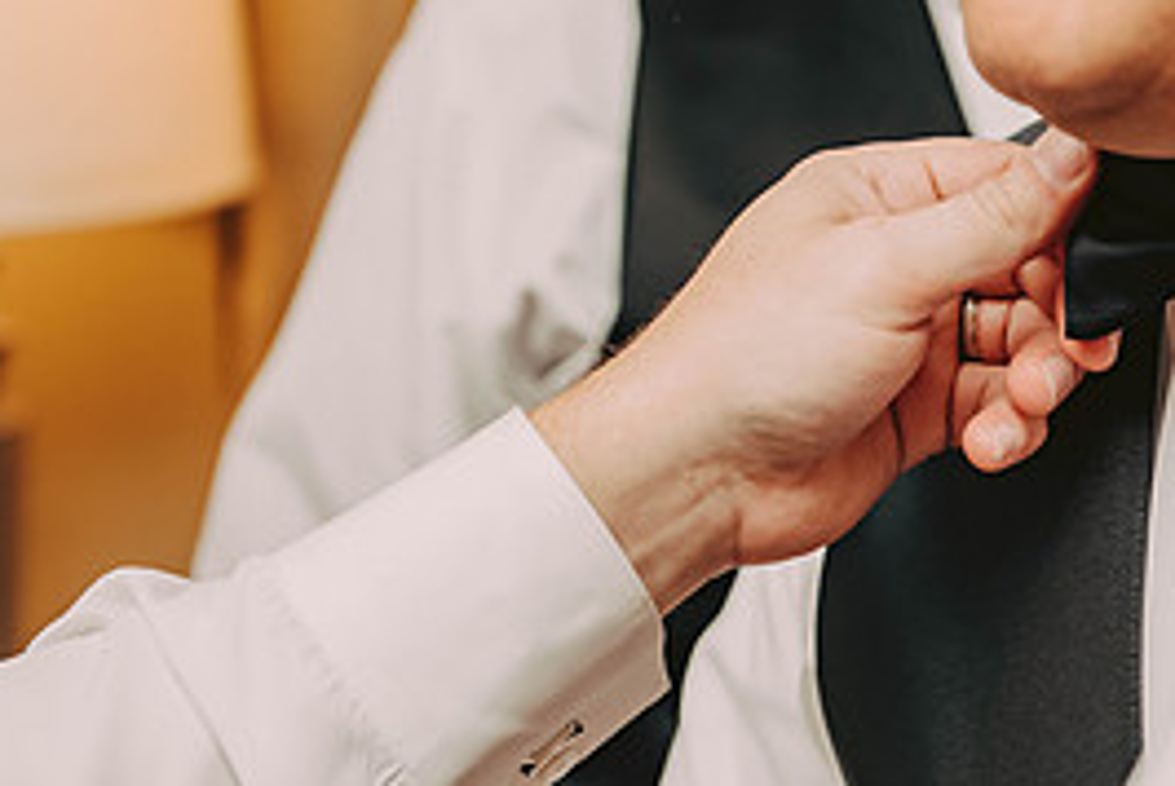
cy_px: 417
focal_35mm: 122
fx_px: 3986
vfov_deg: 11.3
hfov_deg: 16.6
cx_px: 1047
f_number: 3.2
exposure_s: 1/250
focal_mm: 56
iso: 800
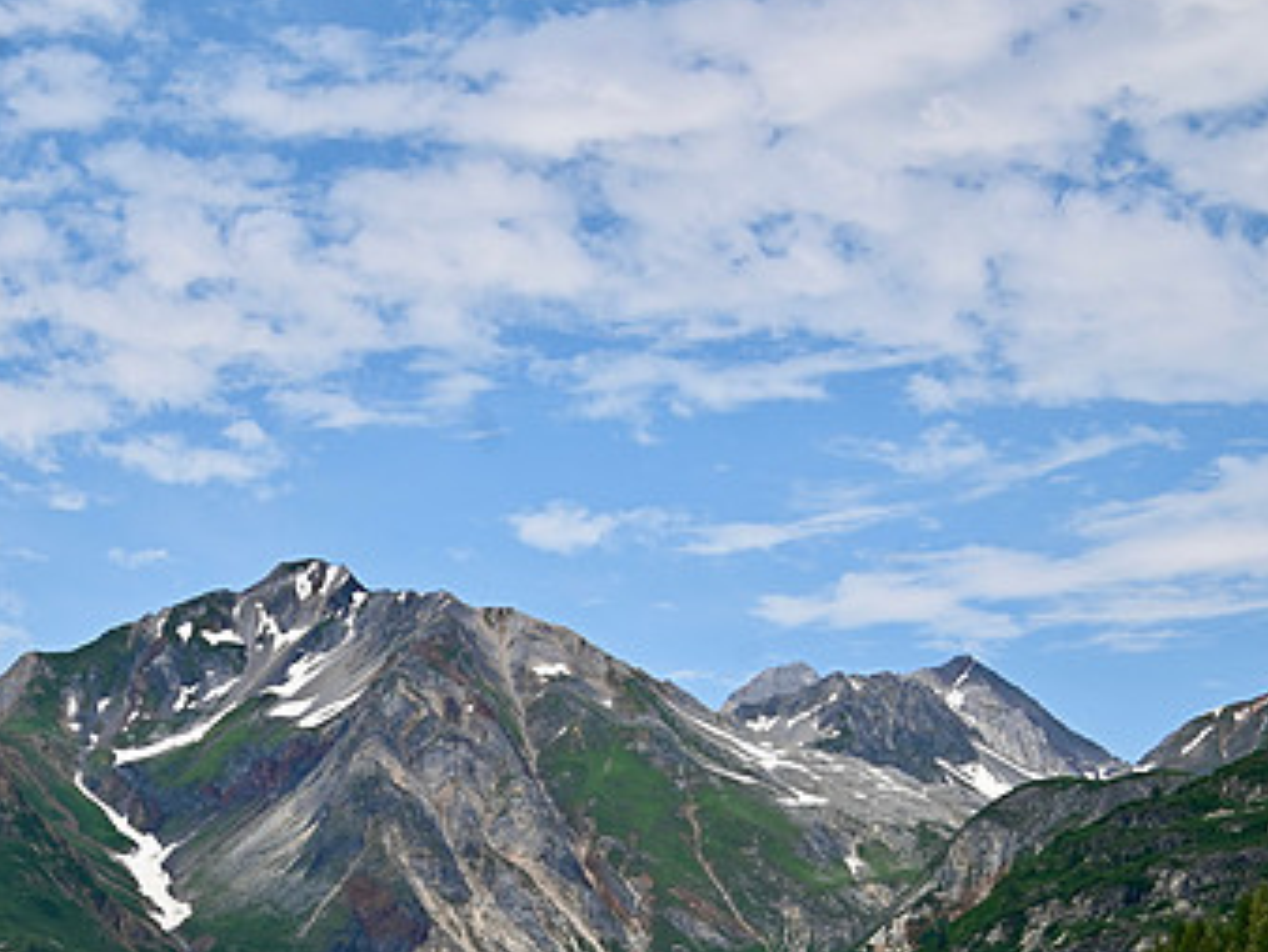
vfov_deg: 14.9
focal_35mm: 99
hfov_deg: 19.7
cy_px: 703
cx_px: 326
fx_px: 3629
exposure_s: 1/250
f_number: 8
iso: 200
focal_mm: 40
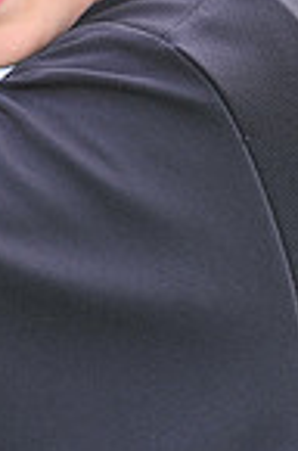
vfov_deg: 2.6
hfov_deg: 1.7
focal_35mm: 802
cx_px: -16
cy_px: -277
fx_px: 10005
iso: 200
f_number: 4.5
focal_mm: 200
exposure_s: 1/160
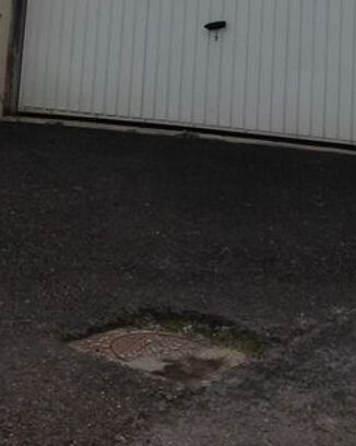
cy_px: -254
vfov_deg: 15.6
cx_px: 170
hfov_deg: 13.8
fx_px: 1476
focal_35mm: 112
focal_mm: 4.28
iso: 50
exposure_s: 1/1439
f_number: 2.4
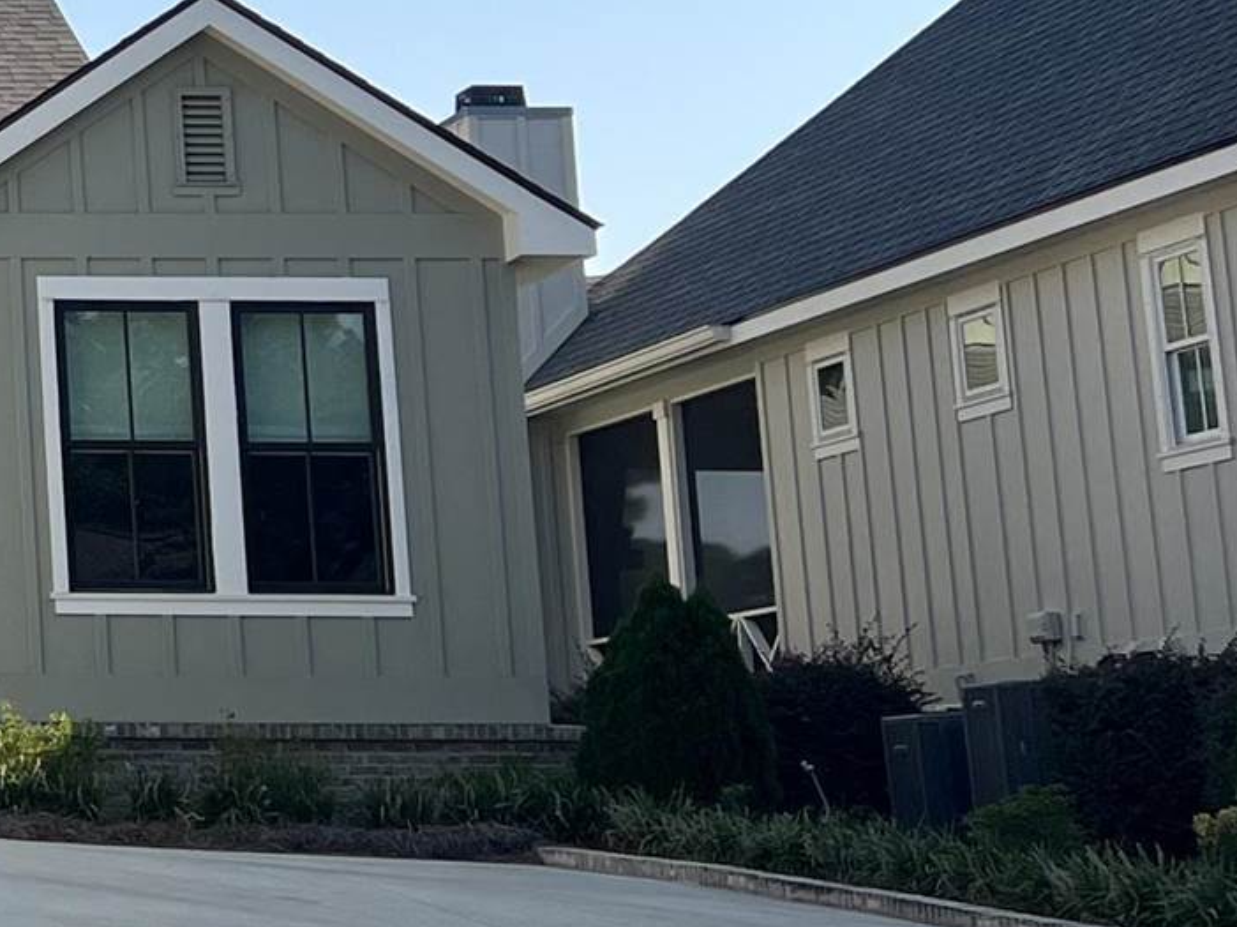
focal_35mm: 114
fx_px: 4072
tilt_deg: +12.6
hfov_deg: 15.1
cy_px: -71
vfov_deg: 12.8
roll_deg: -0.6
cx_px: -953
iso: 50
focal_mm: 5.7
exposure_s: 1/4444
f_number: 1.5
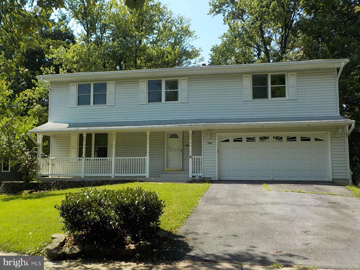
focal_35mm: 30
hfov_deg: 60.0
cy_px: 135
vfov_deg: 46.8
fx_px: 312
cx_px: 180
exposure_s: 1/640
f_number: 3.3
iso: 125
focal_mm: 4.1
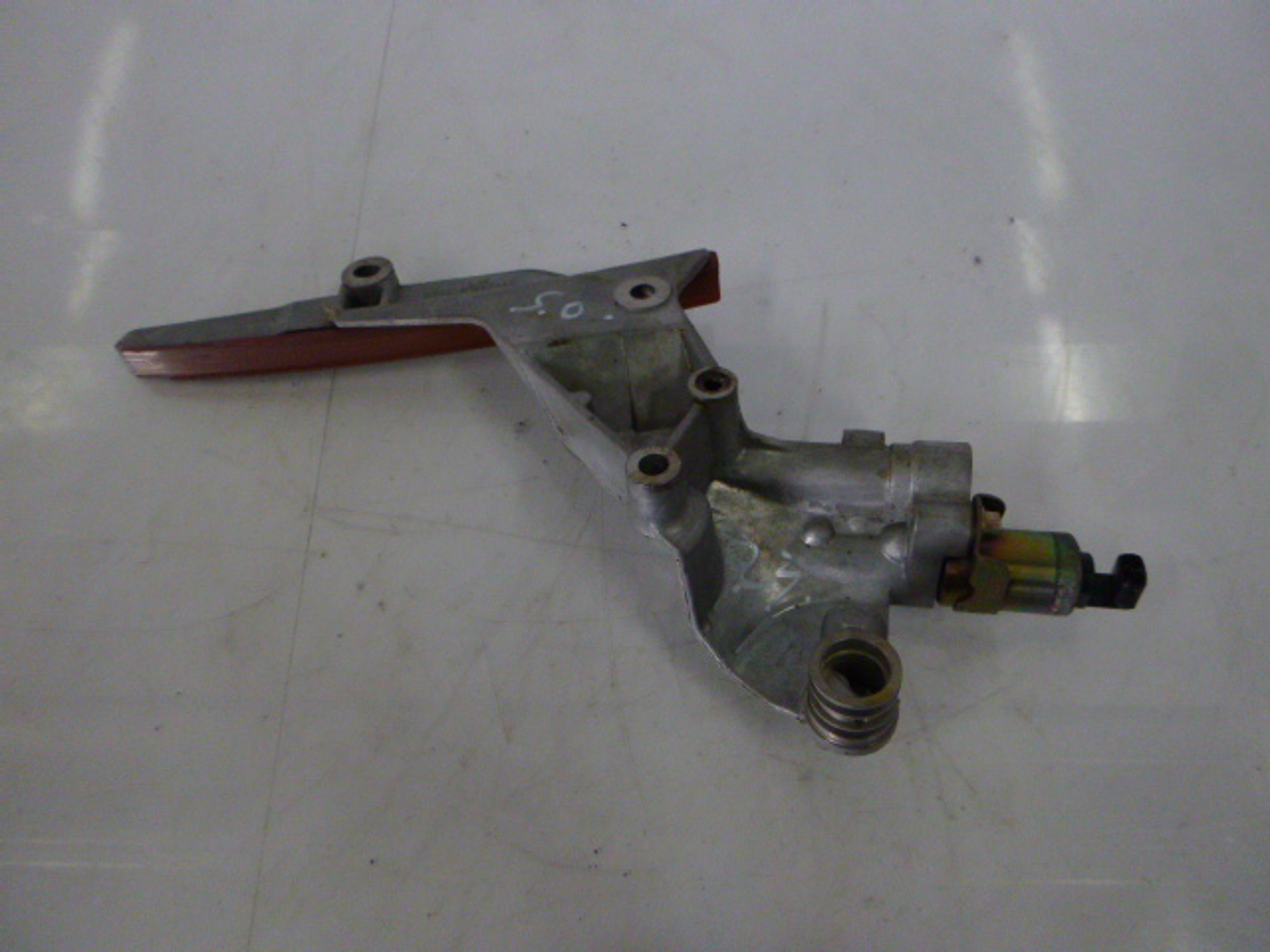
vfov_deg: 54.9
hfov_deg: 69.4
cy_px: 476
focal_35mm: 25
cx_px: 635
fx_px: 917
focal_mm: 4.5
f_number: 3.9
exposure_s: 1/50
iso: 400
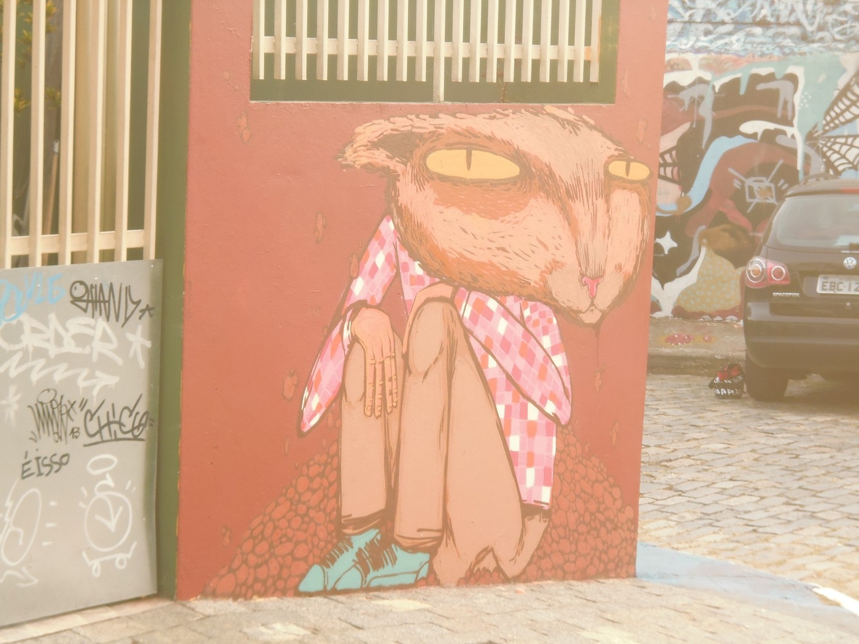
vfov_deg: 14.8
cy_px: 322
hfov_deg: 19.6
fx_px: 2482
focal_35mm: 100
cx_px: 430
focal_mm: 17.7
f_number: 6.1
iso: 100
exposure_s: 1/30
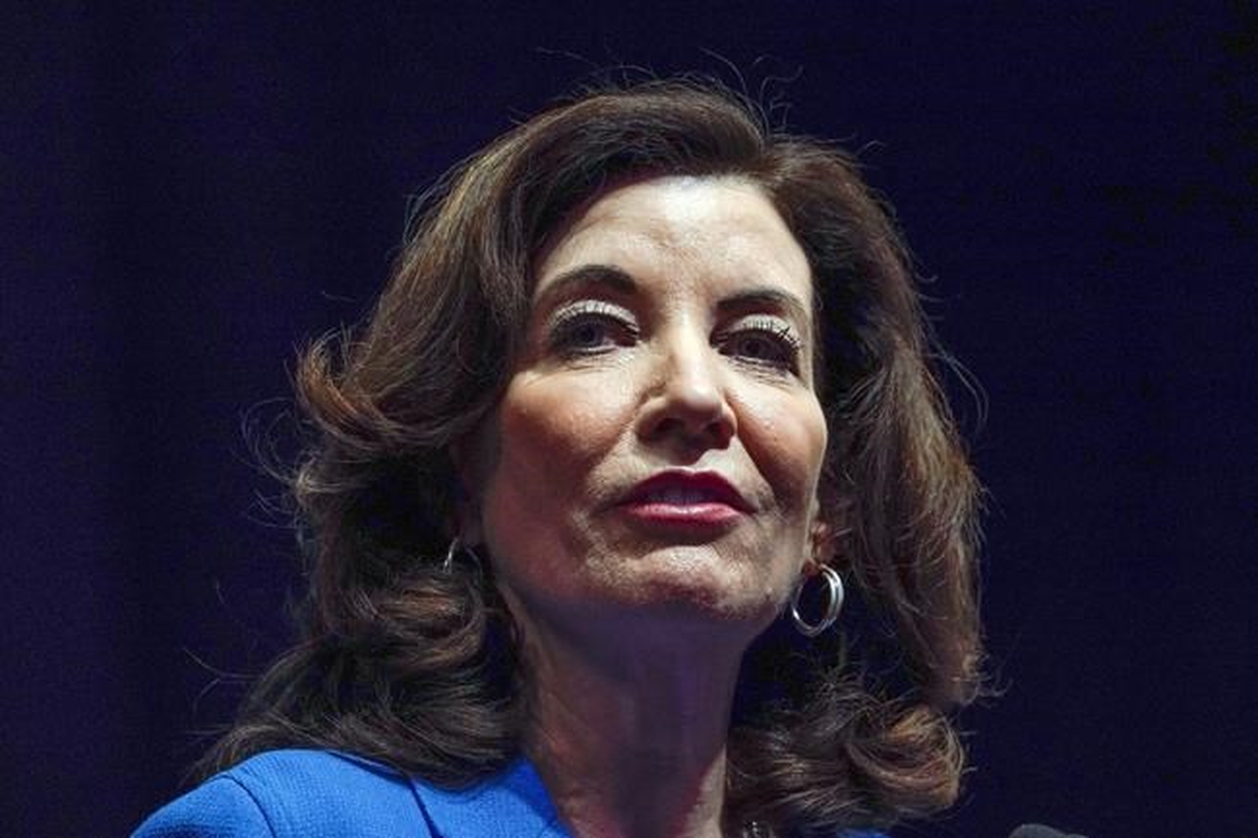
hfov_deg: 6.9
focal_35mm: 300
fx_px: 10480
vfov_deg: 4.6
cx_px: 629
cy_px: 419
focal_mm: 300
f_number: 5.6
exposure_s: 1/350
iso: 6400
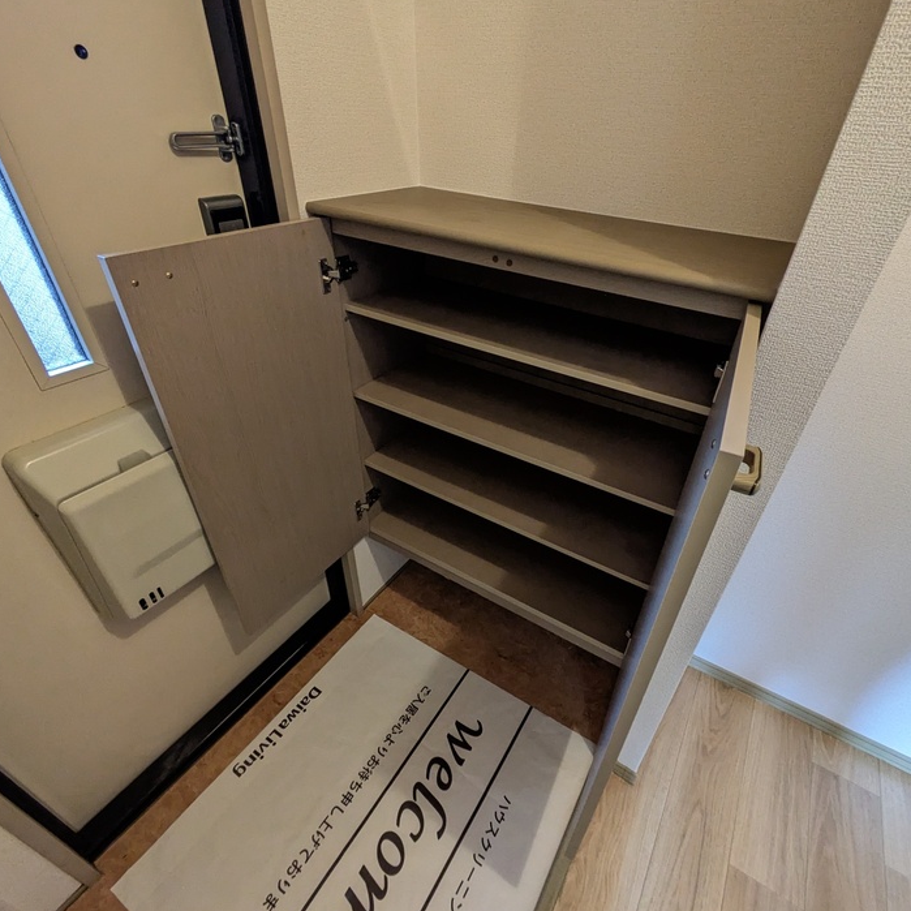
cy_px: 454
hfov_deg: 83.8
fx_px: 506
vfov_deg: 84.0
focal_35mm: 17
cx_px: 494
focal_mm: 1.83
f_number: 2.2
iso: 348
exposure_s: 1/30
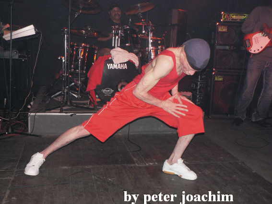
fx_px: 330
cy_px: 102
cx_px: 136
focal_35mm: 42
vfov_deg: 34.3
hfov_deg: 44.8
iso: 400
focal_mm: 7.1
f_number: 2.8
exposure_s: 1/60
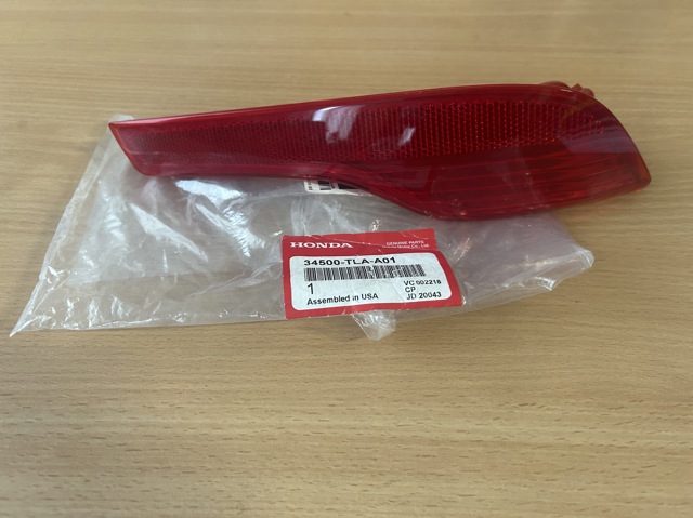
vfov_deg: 53.0
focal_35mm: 26
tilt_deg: -54.2
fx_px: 520
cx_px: 346
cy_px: 259
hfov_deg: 67.3
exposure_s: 1/60
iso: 250
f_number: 1.5
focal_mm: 5.7
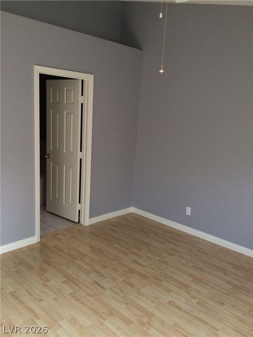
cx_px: 126
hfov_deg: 48.2
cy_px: 168
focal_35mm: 29
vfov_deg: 61.7
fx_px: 283
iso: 64
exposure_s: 1/30
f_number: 2.2
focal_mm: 4.15
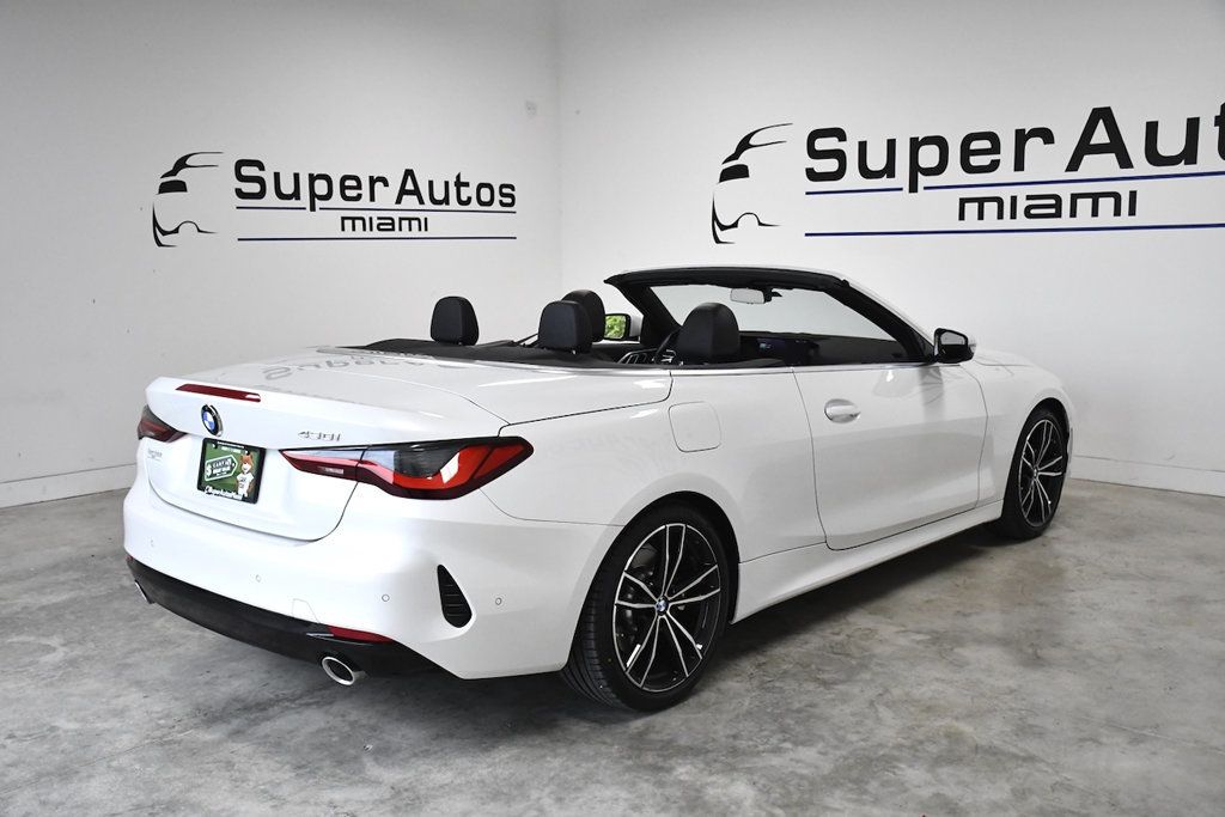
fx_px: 1157
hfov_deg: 55.8
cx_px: 612
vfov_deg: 38.9
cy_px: 408
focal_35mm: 34
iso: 2500
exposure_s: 1/2000
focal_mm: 23
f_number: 4.5
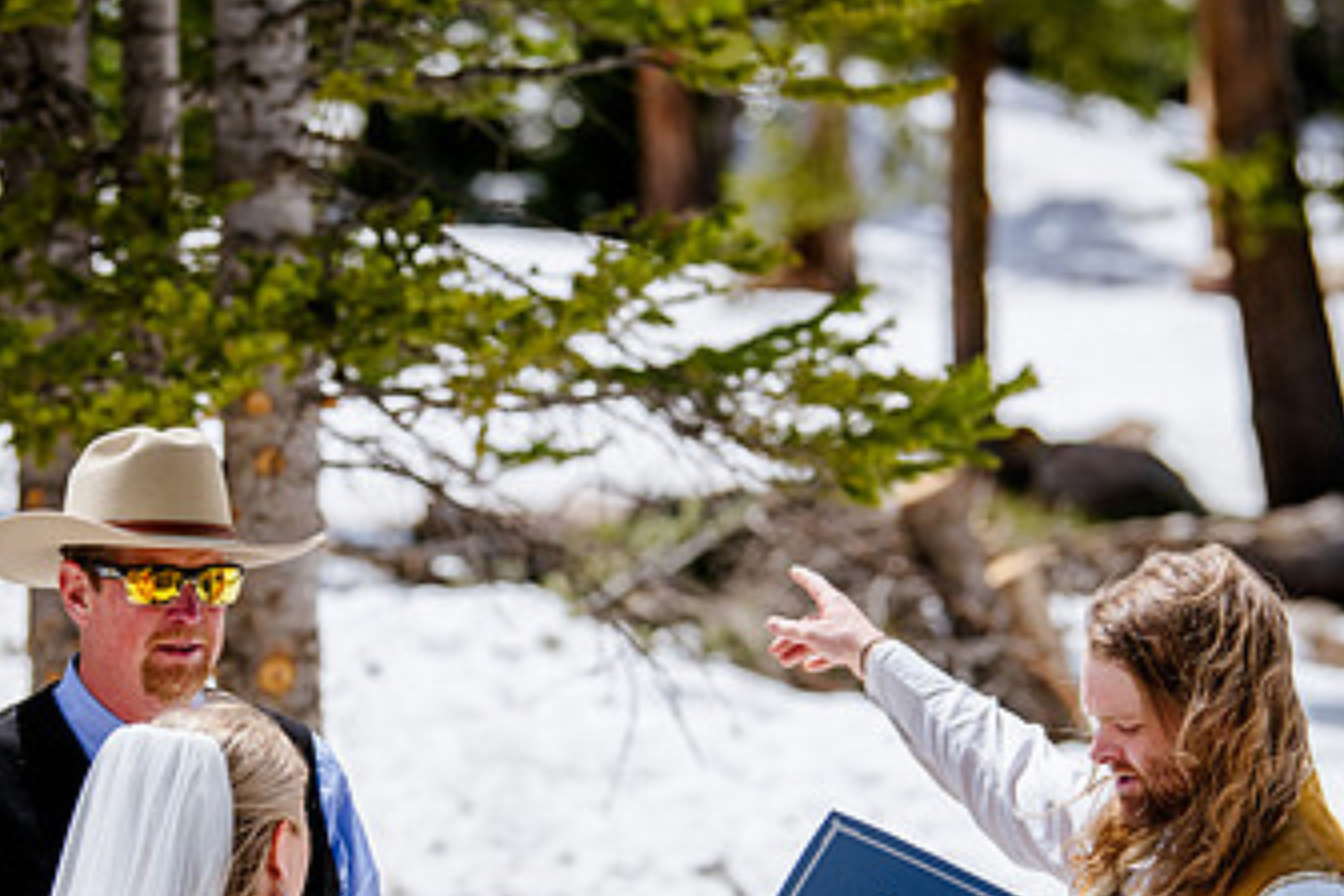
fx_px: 7727
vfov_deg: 6.6
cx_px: 560
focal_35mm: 207
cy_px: 690
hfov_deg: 9.9
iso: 160
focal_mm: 120
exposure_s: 1/5000
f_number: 3.5
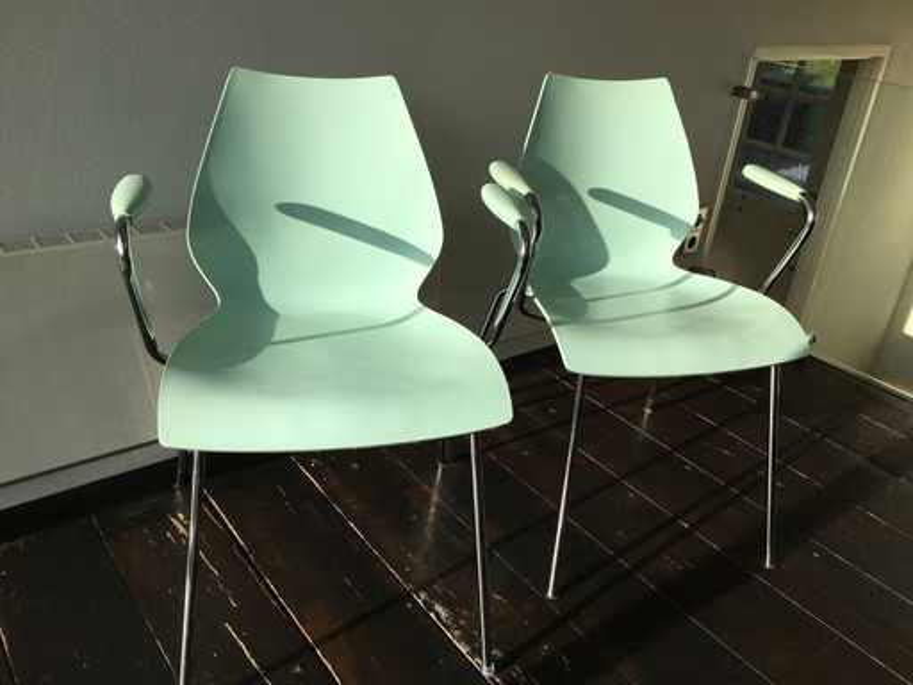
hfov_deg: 61.7
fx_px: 765
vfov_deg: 48.2
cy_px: 342
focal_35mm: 29
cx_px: 456
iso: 25
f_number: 2.2
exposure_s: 1/1012
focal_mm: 4.15
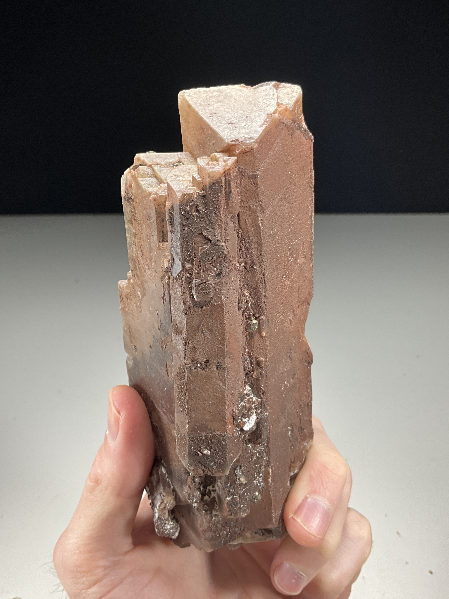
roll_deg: +1.3
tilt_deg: -26.0
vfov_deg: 61.7
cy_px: 300
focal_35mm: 29
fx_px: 502
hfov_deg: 48.2
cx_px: 224
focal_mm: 3
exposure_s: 1/120
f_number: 1.8
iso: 25
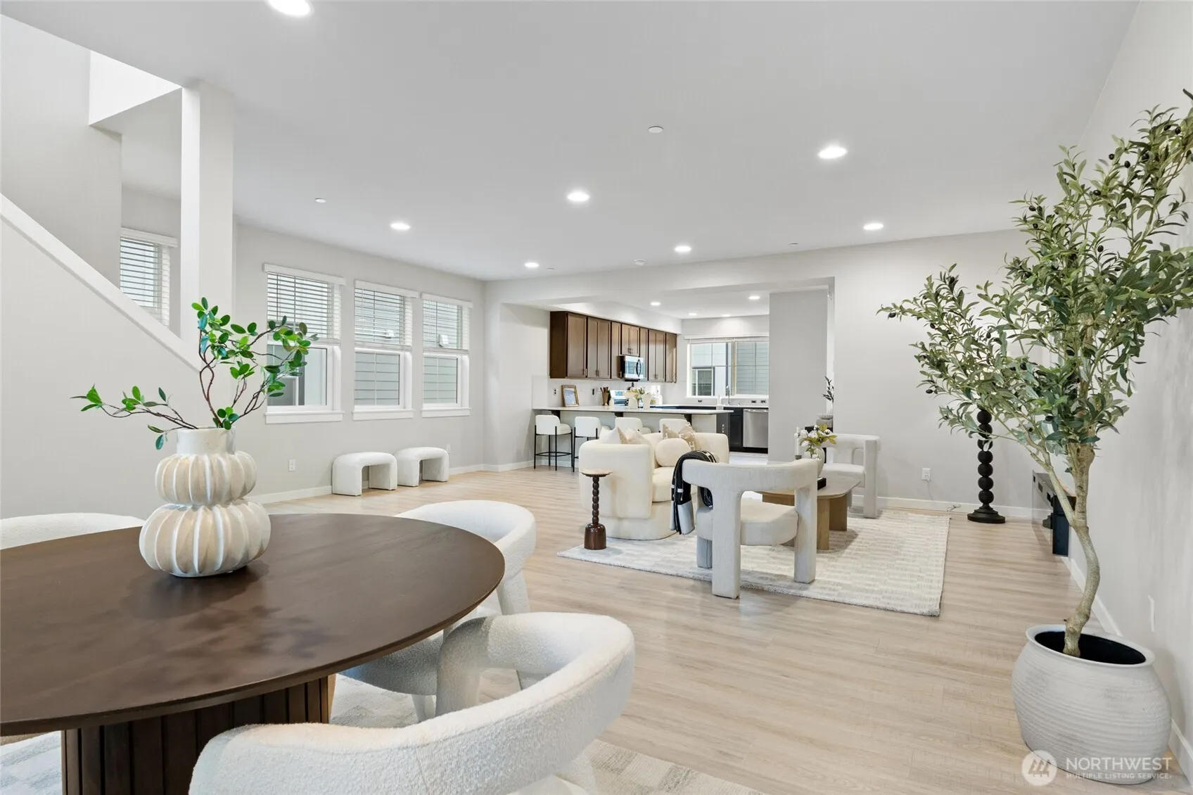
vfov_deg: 59.5
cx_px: 596
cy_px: 398
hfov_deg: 81.2
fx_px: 696
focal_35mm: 21
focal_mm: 14
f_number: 8
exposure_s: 1/2
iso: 250
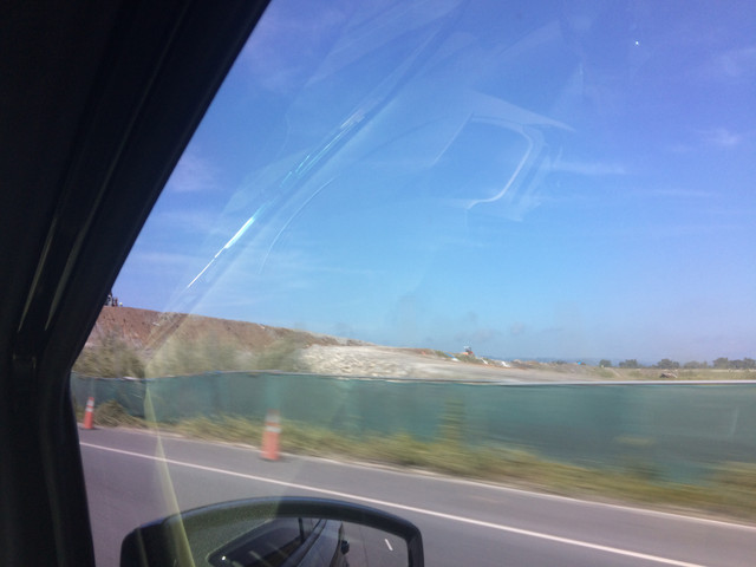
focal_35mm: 29
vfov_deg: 48.2
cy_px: 284
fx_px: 633
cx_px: 378
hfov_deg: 61.7
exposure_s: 1/60
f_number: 2.2
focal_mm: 4.15
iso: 40
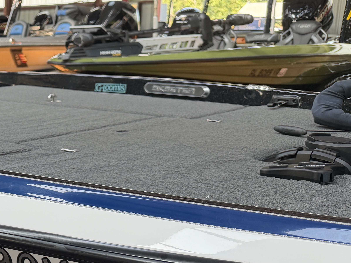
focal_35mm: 57
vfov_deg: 25.6
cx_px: -63
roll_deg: +1.0
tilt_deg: -12.1
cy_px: 150
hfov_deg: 29.4
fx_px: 578
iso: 100
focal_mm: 6.76
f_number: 1.78
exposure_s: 1/121
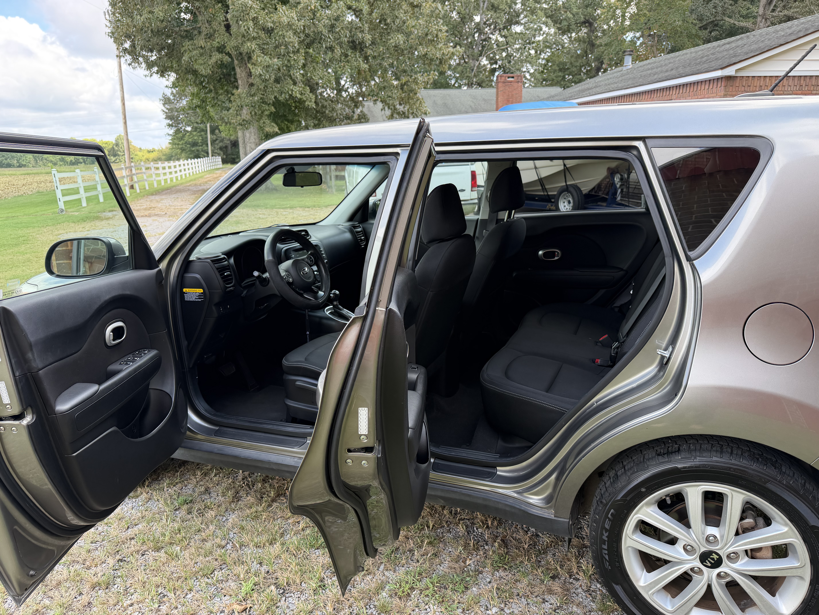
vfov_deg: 56.8
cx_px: 410
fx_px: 568
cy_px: 308
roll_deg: +1.7
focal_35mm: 24
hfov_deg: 71.6
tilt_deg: -15.6
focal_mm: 6.76
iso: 100
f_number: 1.78
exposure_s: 1/348
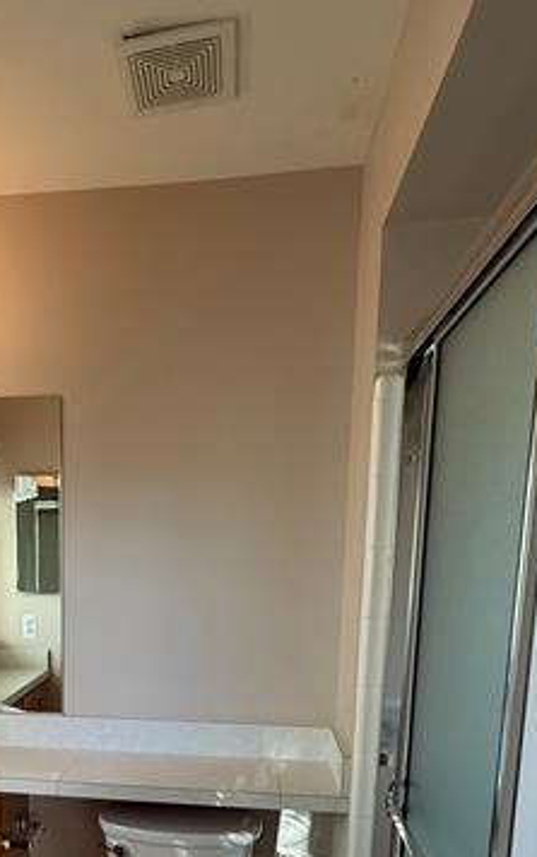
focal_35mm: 32
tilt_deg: -10.7
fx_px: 748
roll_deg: +0.4
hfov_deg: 37.9
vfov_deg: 55.2
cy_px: 693
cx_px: 101
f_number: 2.2
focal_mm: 2.22
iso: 160
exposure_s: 1/60
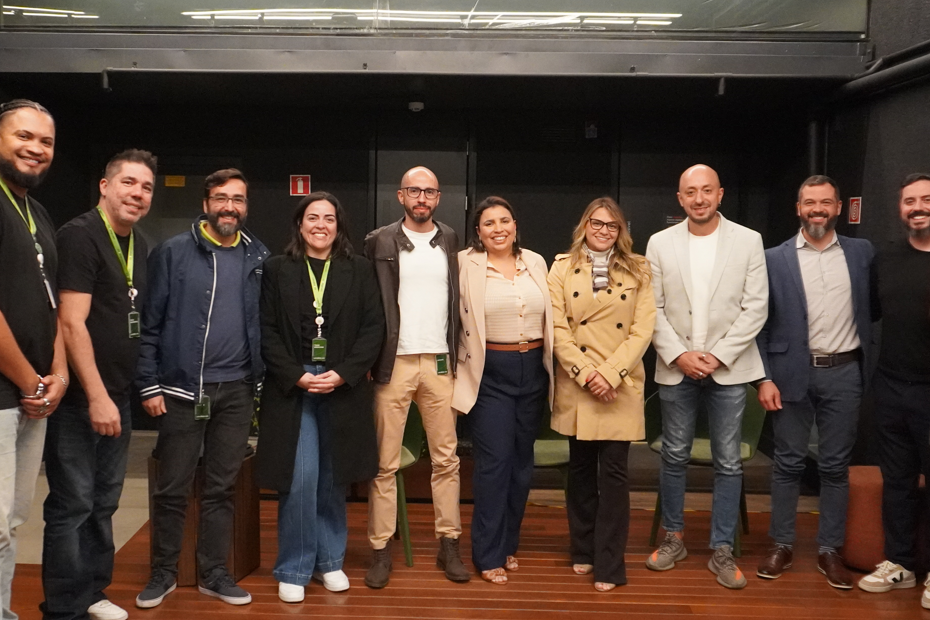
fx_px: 1008
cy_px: 313
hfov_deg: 49.4
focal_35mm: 39
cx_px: 409
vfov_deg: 34.2
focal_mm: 16
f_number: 4
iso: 5000
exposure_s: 1/160
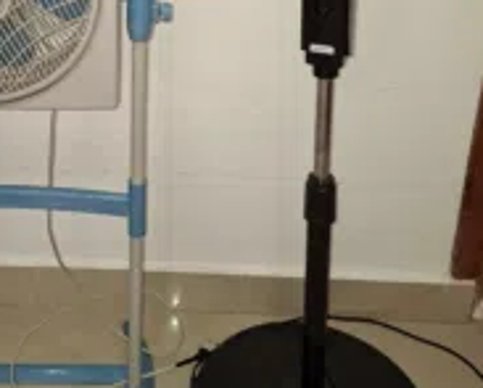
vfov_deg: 28.9
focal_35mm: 49
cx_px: 193
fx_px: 702
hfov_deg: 37.8
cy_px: -3
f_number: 1.8
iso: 250
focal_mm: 5.54
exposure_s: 1/50
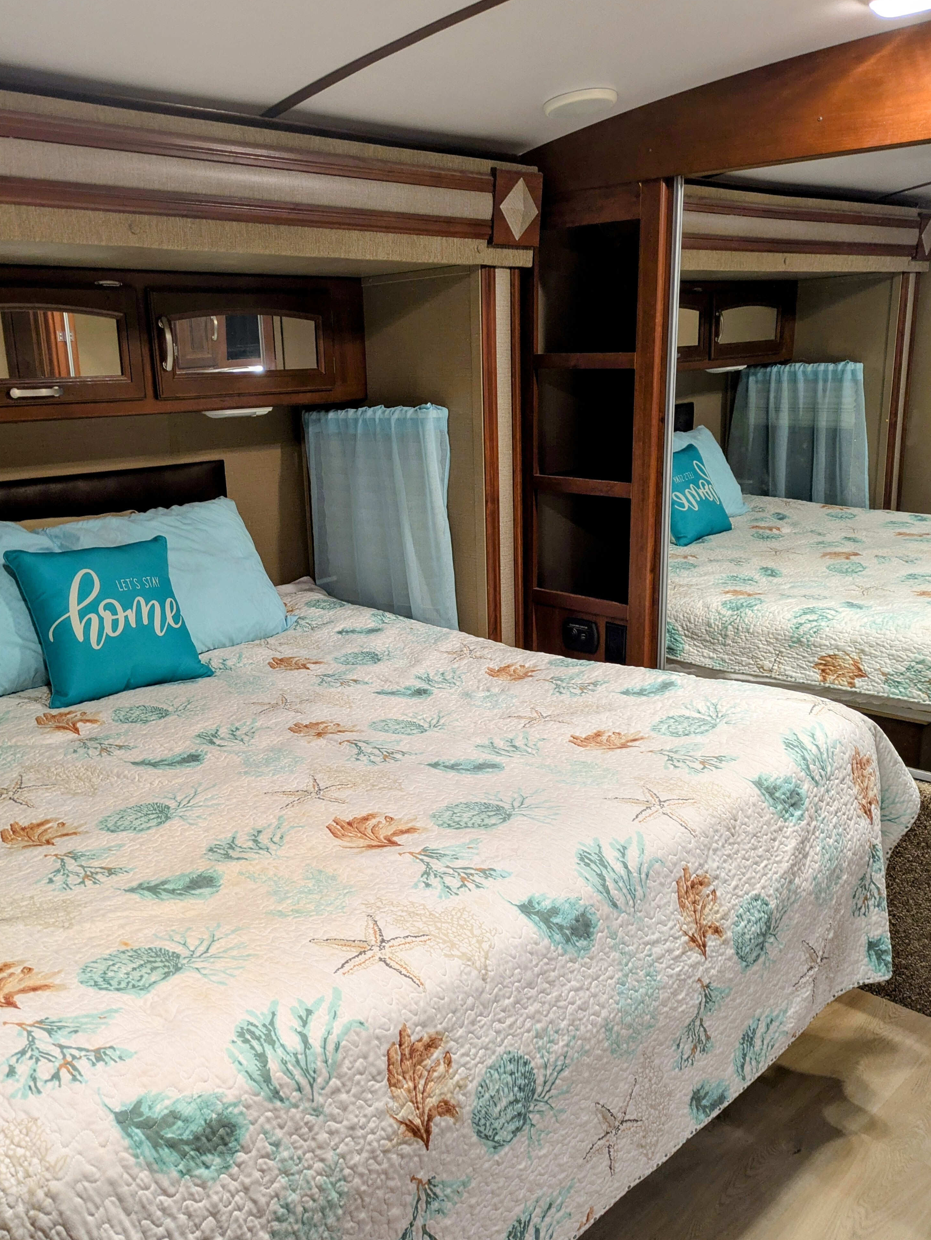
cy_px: 673
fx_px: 1075
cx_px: 447
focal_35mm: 30
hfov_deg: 46.8
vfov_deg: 59.9
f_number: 1.89
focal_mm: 5.43
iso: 204
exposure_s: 1/24
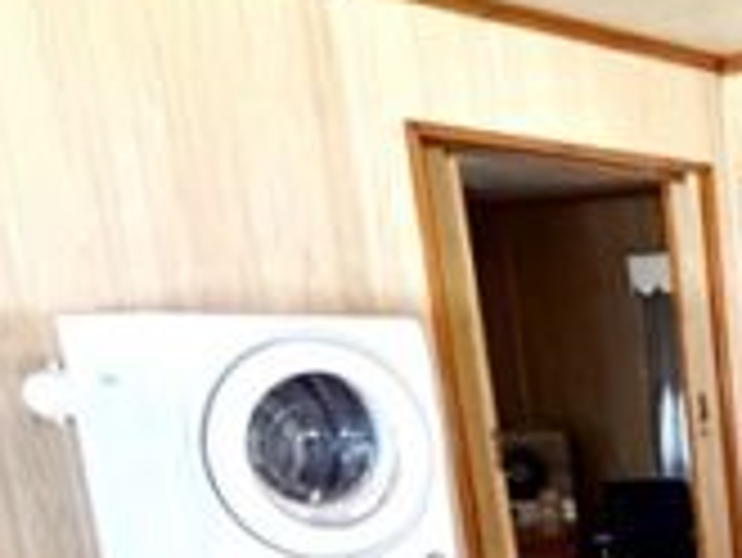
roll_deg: +2.6
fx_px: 1459
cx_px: 1246
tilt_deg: -14.4
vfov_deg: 20.0
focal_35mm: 68
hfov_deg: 21.4
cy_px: 711
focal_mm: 2.22
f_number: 2.2
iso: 640
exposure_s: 1/60
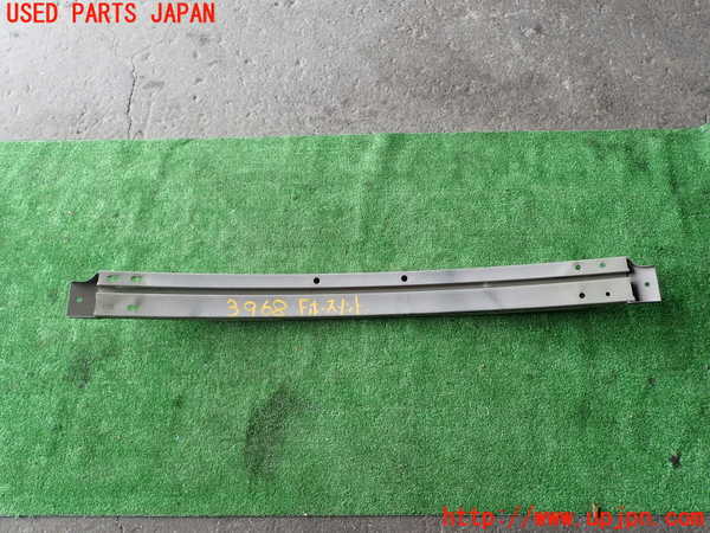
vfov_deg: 54.9
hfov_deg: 69.4
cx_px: 355
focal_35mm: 25
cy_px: 266
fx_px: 513
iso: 100
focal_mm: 4.5
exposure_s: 1/80
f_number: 2.8
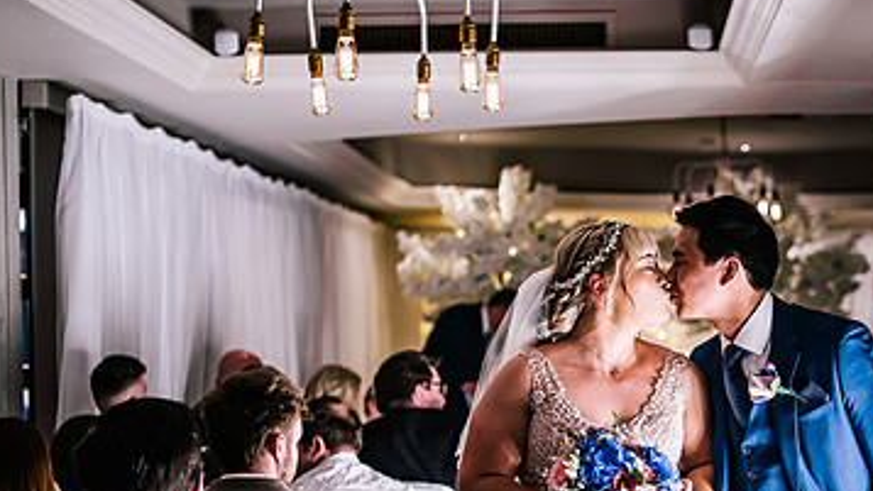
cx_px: 641
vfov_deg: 19.2
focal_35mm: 62
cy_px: 395
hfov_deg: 33.2
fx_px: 1436
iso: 640
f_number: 1.4
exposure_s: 1/250
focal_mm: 35
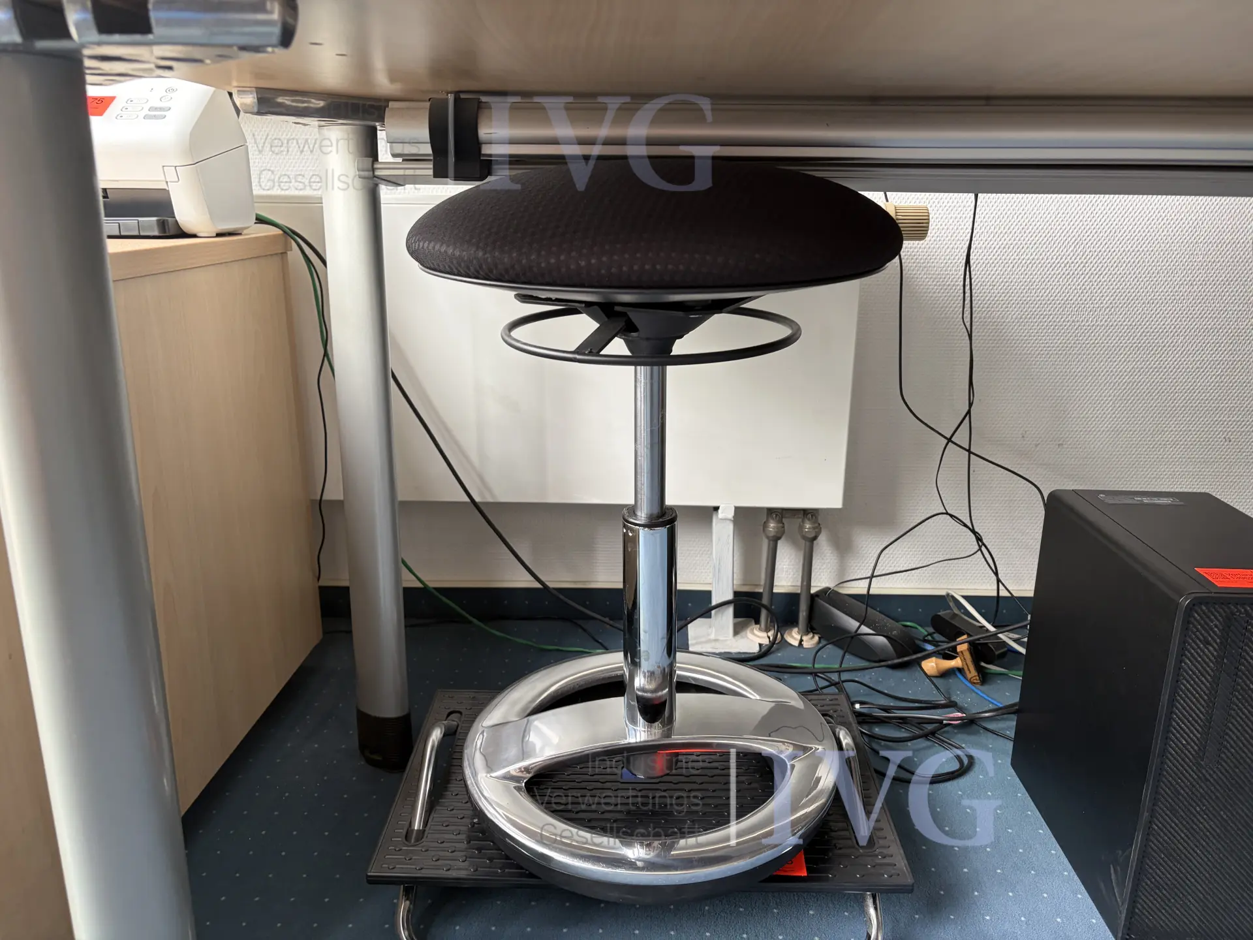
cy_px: 470
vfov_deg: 53.1
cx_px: 626
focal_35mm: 26
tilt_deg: -15.5
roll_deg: -1.4
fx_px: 941
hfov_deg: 67.3
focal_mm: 5.96
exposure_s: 1/81
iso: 125
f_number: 1.6
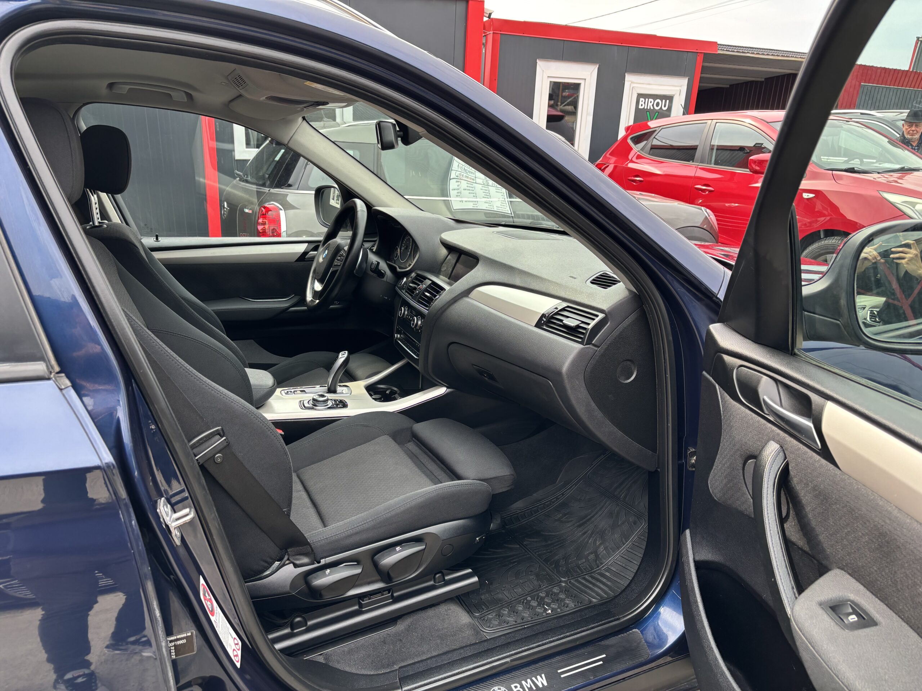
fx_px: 693
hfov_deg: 67.3
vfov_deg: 53.1
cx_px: 461
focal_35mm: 26
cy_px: 346
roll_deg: -3.3
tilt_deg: -20.2
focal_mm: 5.96
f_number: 1.6
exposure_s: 1/242
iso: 40
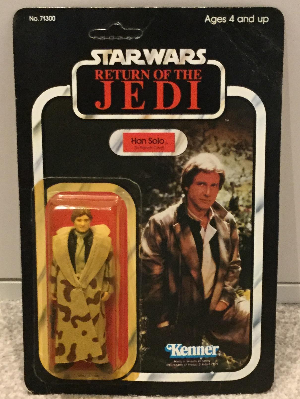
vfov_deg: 58.3
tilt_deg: -34.3
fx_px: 358
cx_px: 150
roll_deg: -0.1
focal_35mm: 31
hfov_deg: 45.4
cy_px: 200
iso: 250
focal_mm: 3.3
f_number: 2.4
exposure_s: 1/33
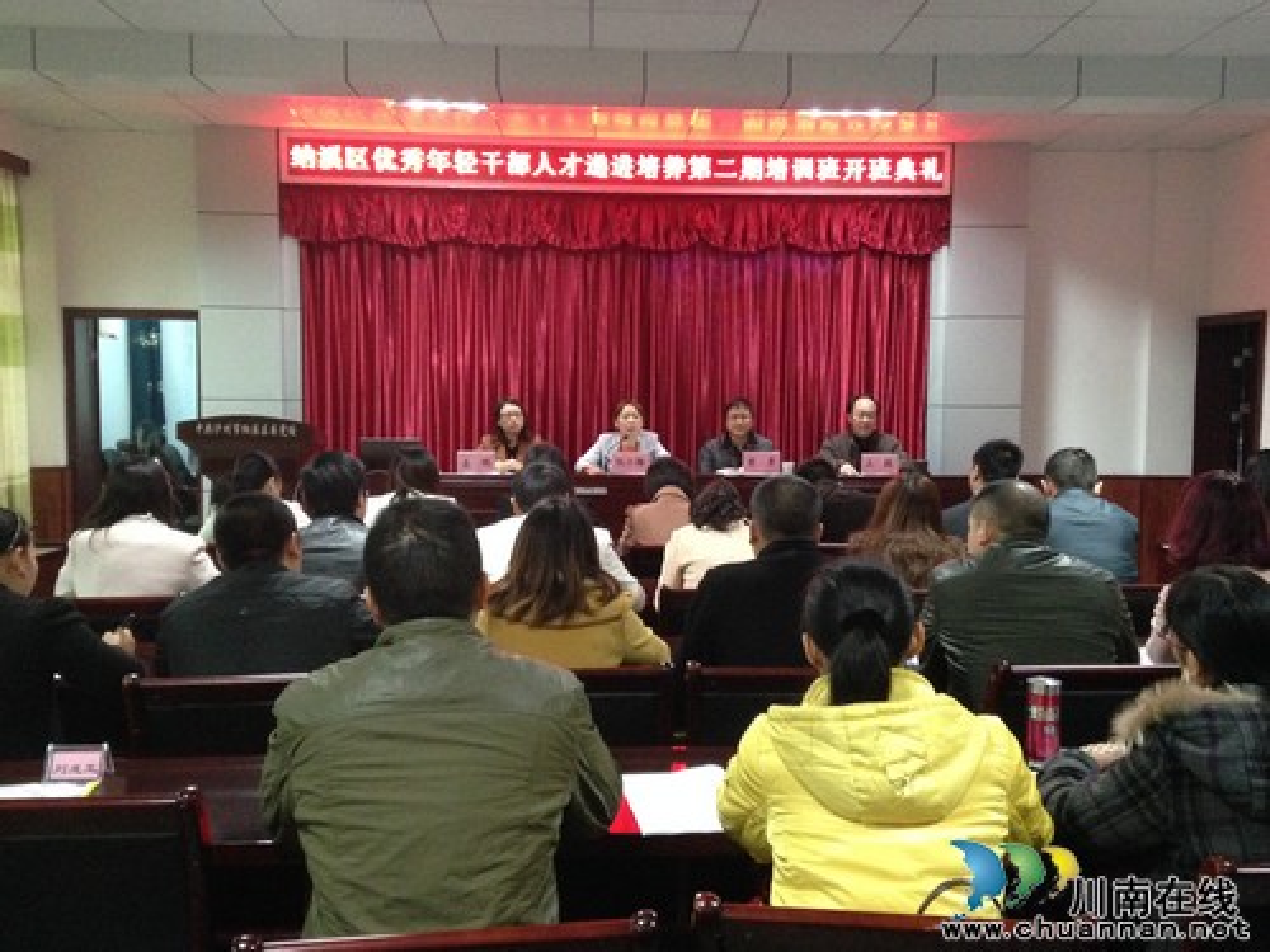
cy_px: 476
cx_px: 635
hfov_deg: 55.4
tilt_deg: -4.9
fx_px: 1211
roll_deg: +1.3
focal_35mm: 33
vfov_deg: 42.9
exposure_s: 1/15
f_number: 2.4
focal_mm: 4.12
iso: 500
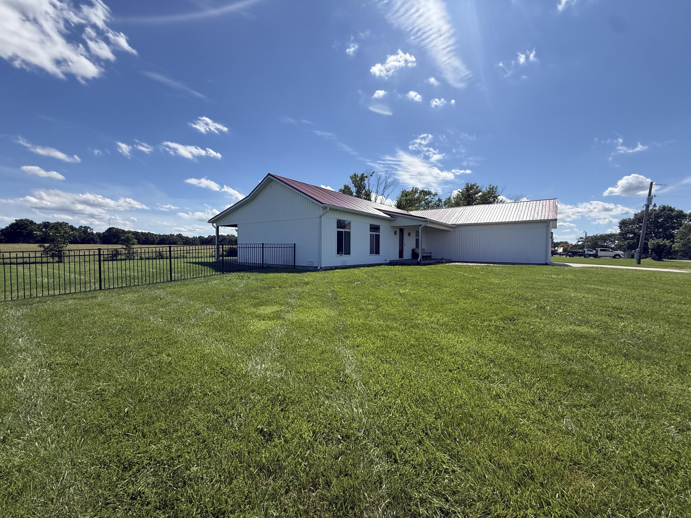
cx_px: 346
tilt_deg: -1.1
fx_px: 279
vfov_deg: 85.7
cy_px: 259
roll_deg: -0.6
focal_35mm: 14
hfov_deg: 102.1
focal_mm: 2.22
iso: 80
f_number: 2.2
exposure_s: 1/3891
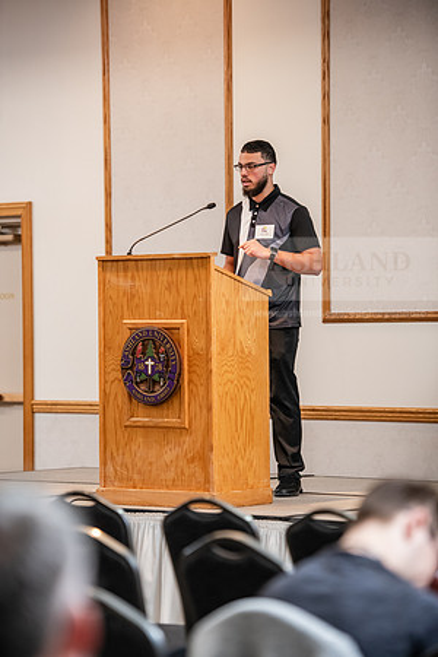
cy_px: 328
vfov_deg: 15.2
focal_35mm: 135
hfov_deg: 10.2
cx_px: 219
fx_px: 2464
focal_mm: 135
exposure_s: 1/200
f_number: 3.2
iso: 2000
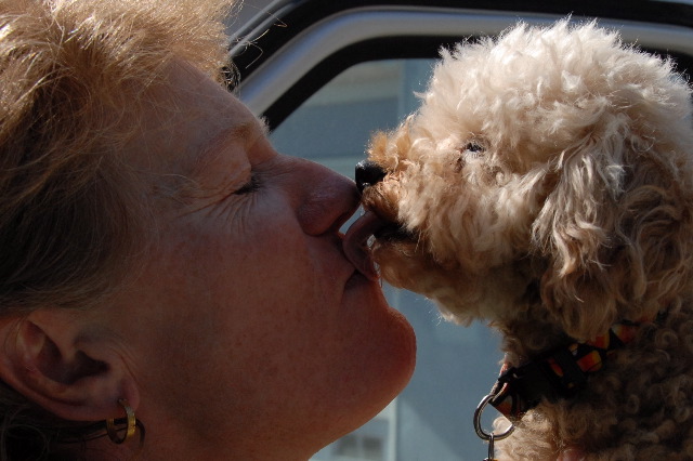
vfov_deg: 36.8
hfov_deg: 53.2
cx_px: 346
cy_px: 230
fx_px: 693
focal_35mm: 36
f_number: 5.6
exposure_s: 1/640
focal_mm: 24
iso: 400
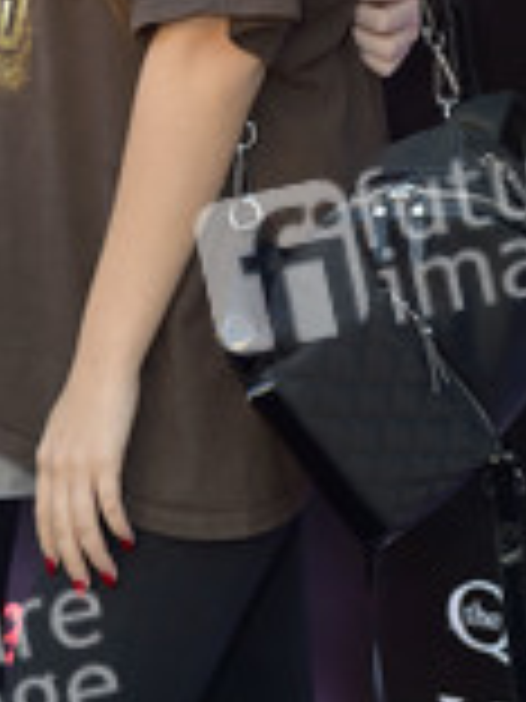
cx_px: 20
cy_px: 22
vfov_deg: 12.8
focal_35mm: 153
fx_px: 3100
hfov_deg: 9.6
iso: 250
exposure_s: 1/320
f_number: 4.5
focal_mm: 62
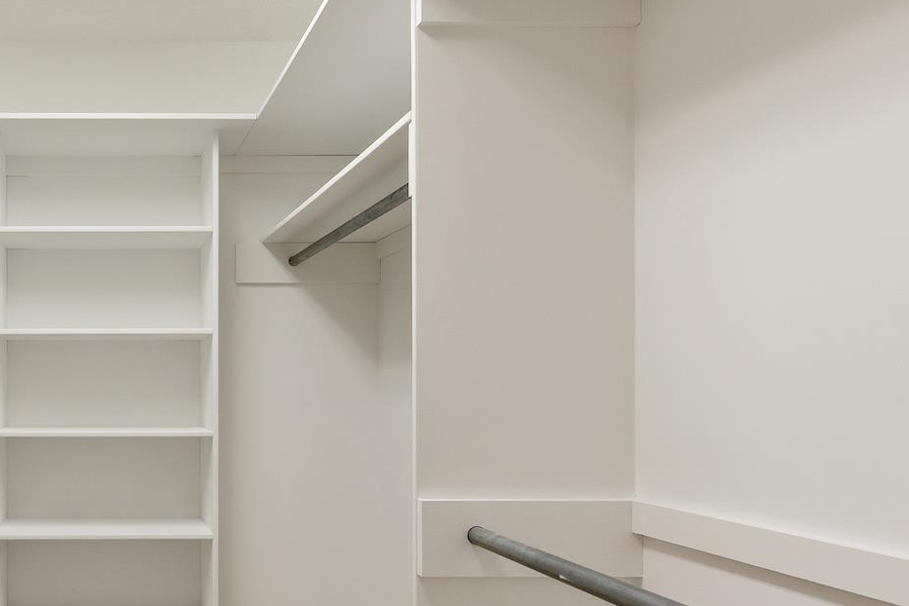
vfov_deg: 43.0
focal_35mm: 30
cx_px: 103
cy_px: 409
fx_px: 757
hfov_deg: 54.5
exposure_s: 1/60
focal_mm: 14
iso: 400
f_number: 5.6
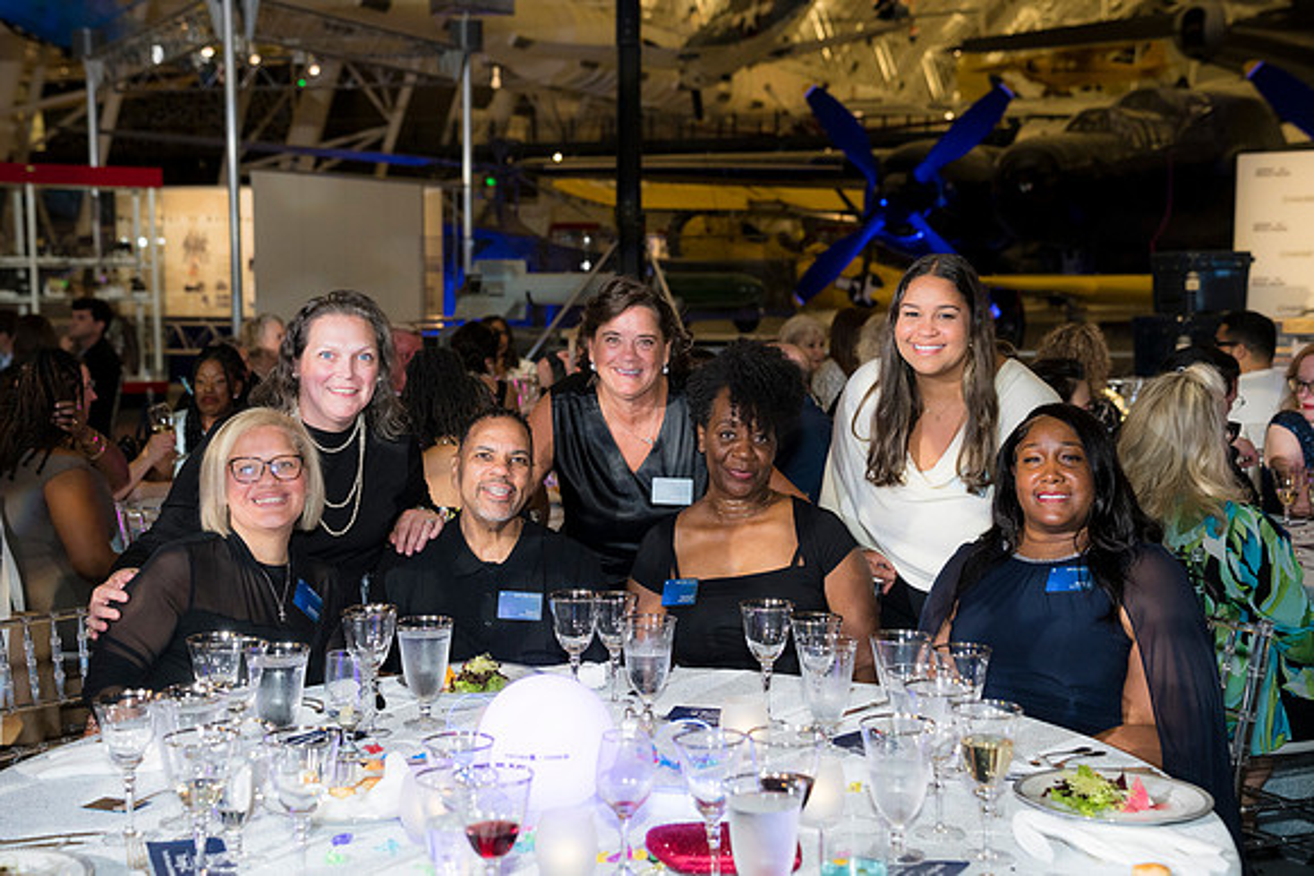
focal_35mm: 52
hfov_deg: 38.2
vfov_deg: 26.0
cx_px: 657
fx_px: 1898
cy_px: 438
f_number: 4
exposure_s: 1/125
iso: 2200
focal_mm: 52
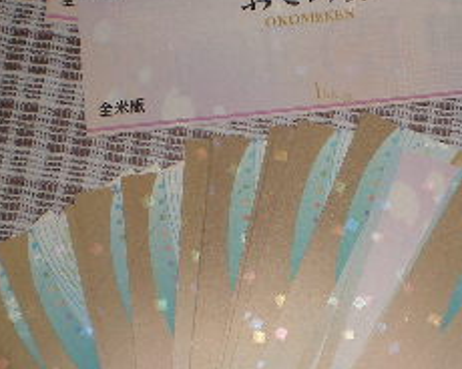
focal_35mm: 103
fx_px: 1408
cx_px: 303
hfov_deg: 18.6
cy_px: 98
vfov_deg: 14.9
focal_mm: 6.3
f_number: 4.6
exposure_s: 1/30
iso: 64
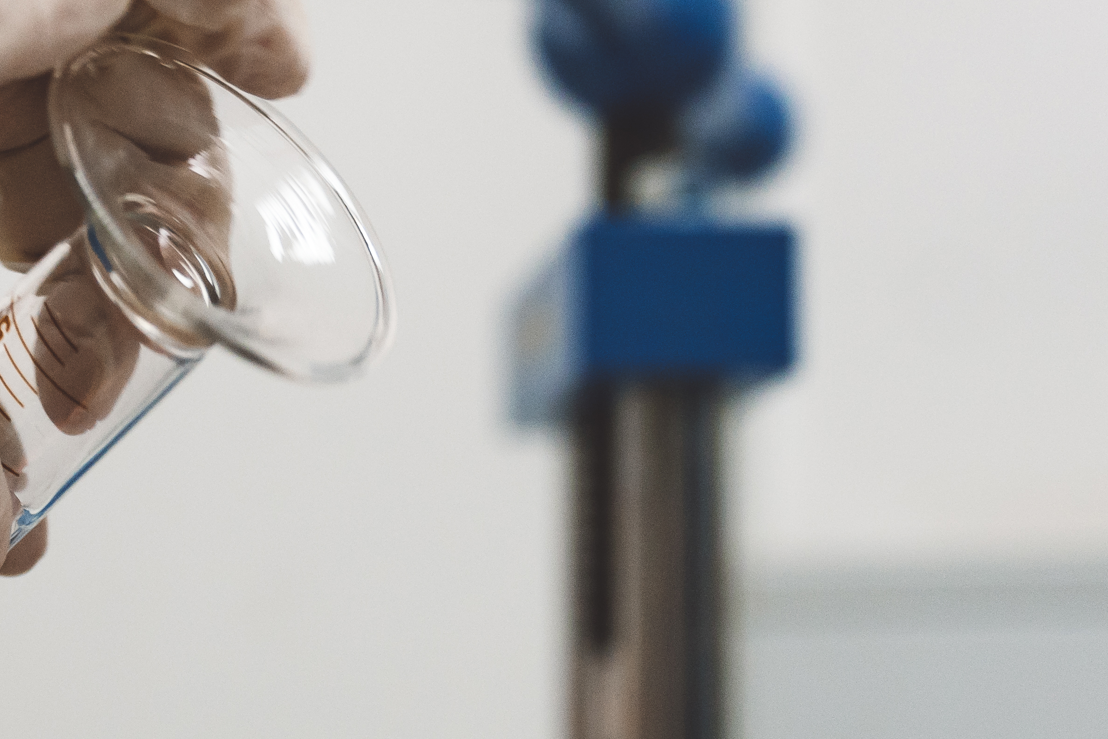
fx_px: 3909
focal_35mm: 127
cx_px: 220
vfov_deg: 10.7
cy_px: 670
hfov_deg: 16.0
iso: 1000
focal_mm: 38
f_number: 2.8
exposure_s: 1/250
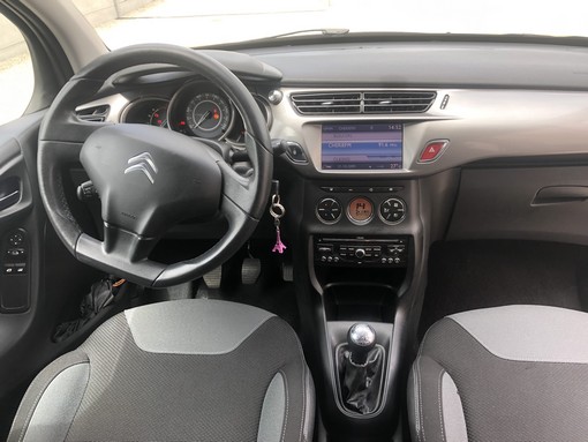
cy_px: 221
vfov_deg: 49.8
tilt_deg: -29.6
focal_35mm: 28
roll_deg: +3.9
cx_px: 294
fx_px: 476
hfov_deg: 63.4
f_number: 1.8
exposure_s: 1/120
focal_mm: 4
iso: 40
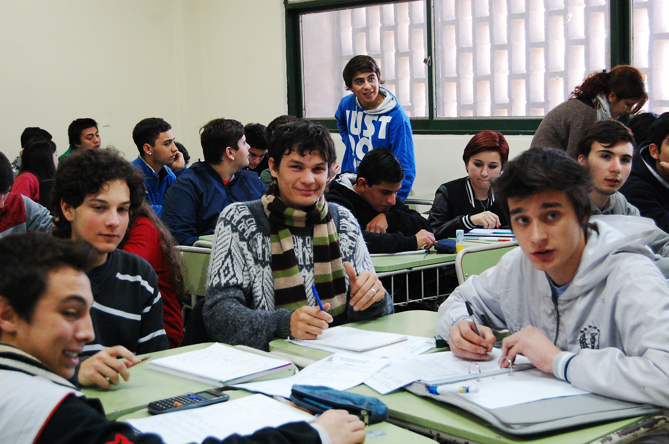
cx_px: 334
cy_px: 222
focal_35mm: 57
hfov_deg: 35.1
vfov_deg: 23.7
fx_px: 1057
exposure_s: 1/60
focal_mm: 38
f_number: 4.8
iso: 1600
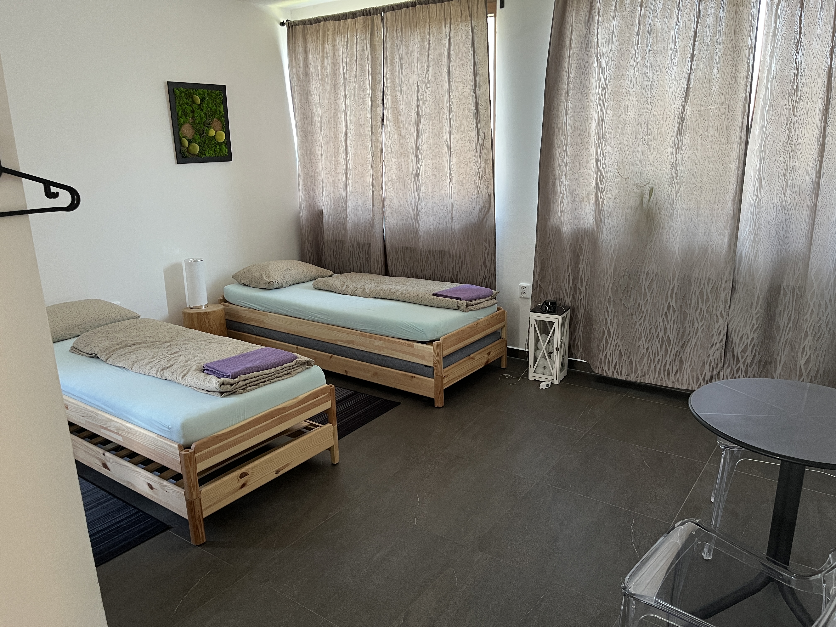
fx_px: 628
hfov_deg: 67.3
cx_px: 418
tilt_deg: -14.3
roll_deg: +1.6
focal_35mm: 26
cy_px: 314
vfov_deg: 53.1
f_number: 1.6
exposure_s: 1/60
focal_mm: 5.1
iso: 200
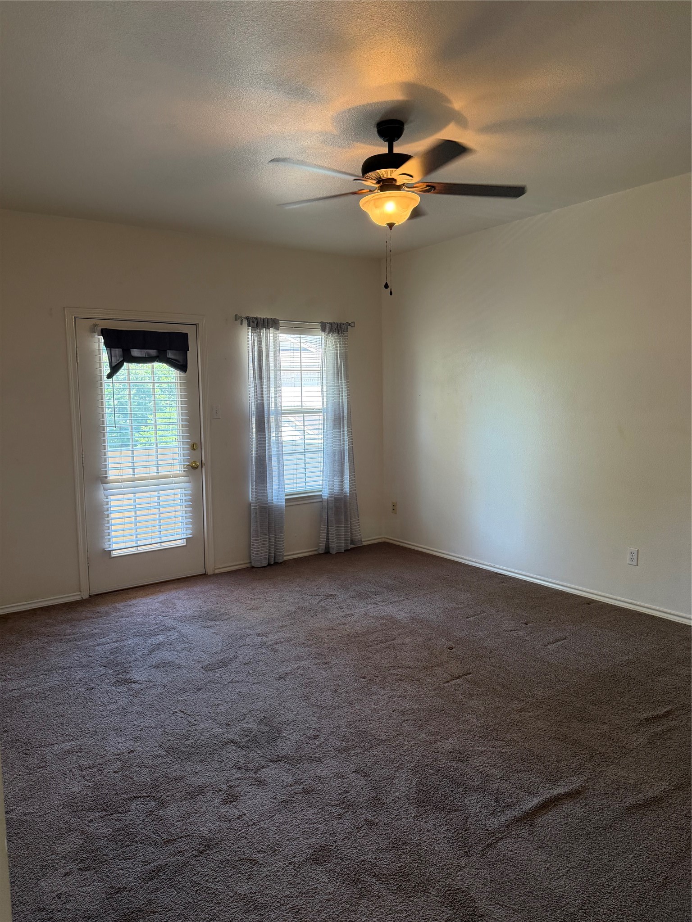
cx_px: 346
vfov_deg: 71.6
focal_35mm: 24
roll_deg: +0.7
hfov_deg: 56.8
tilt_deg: -6.0
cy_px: 461
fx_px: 640
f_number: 1.78
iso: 320
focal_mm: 6.76
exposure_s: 1/120
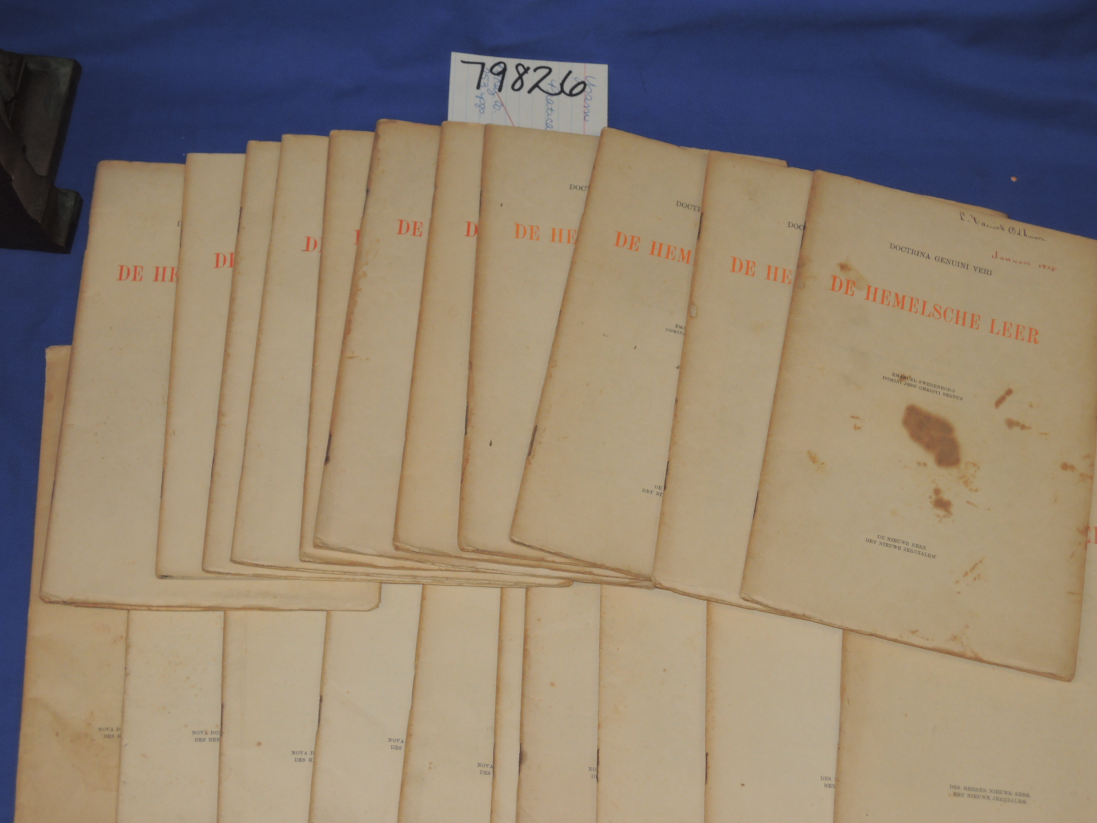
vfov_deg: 23.7
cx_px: 548
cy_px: 412
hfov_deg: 31.2
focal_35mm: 62
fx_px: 1965
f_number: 4.2
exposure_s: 1/60
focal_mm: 11.1
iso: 200
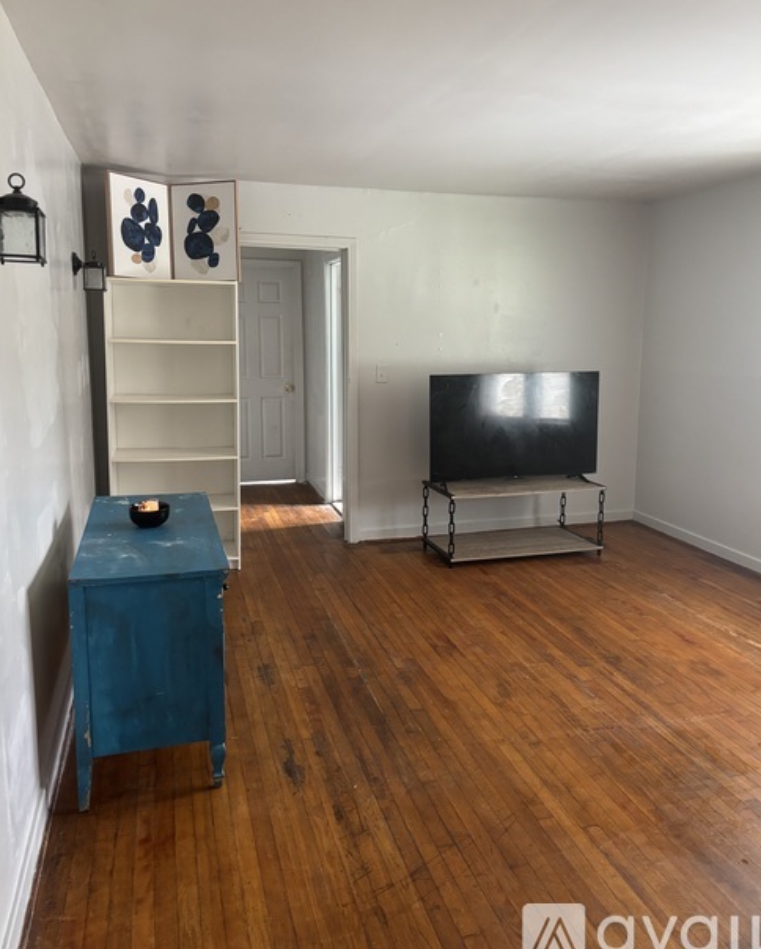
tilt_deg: -8.7
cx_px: 384
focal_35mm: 28
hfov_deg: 51.6
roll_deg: -1.1
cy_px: 442
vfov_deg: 62.1
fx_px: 787
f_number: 1.6
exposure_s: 1/60
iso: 320
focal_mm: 5.96
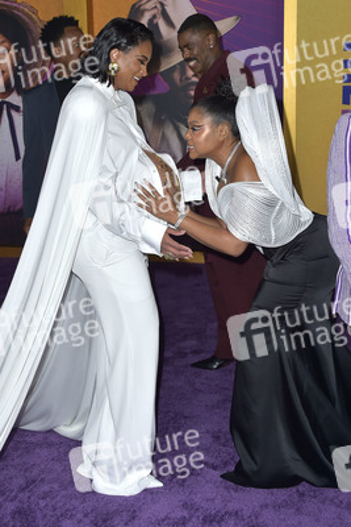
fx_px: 658
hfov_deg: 29.9
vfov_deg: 43.6
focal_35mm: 45
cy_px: 264
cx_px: 176
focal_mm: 45
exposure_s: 1/250
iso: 320
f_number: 6.3
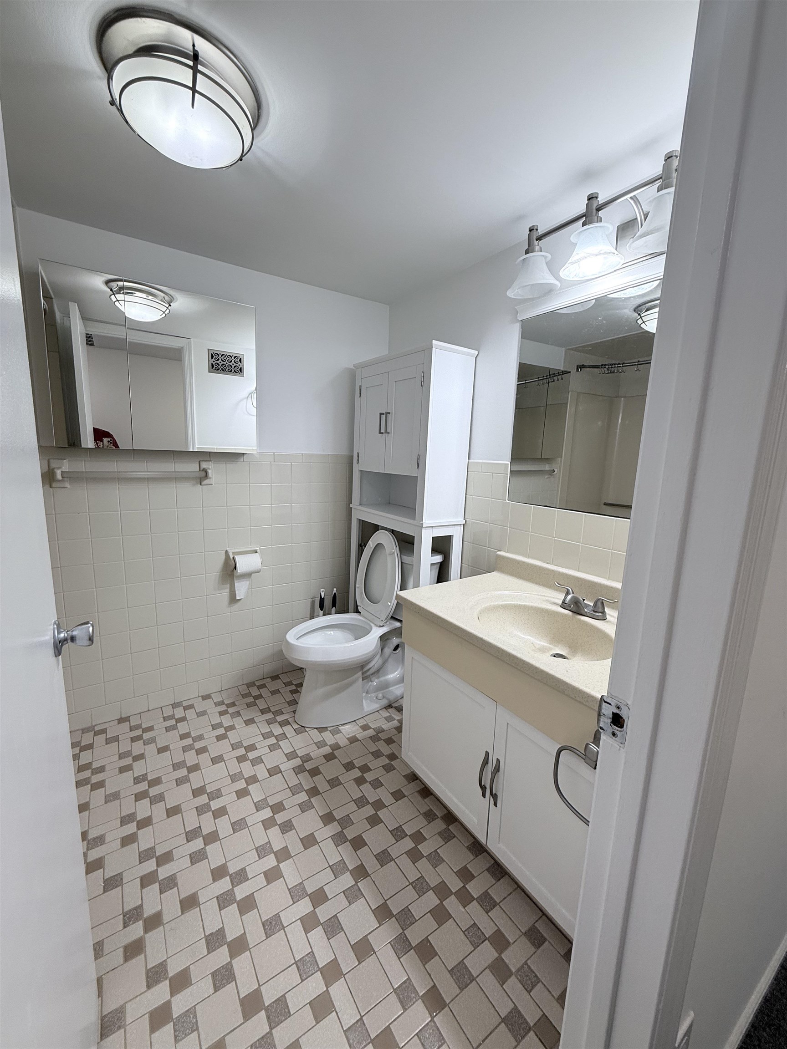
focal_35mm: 14
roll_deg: -3.0
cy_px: 524
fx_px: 424
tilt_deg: -9.3
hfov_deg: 85.7
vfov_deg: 102.1
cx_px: 394
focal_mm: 2.22
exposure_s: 1/120
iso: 80
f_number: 2.2
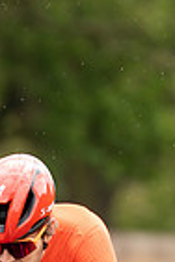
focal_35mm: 1306
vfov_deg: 1.6
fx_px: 9522
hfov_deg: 1.1
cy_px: 315
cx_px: 64
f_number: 3.5
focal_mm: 200
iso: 320
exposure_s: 1/1000
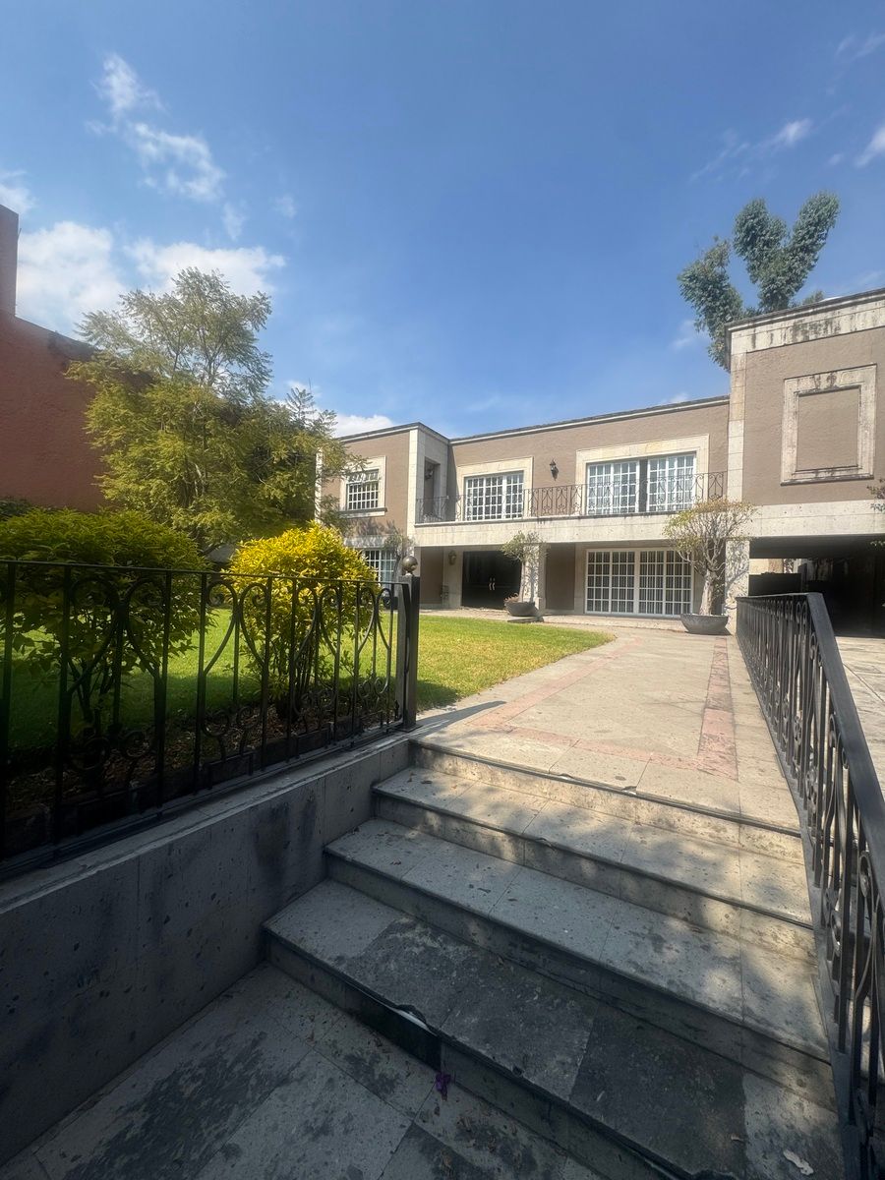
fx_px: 477
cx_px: 442
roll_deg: -0.6
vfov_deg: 102.1
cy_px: 590
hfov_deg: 85.7
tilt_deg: +2.0
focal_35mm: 14
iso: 40
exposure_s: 1/1880
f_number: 2.2
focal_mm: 2.22
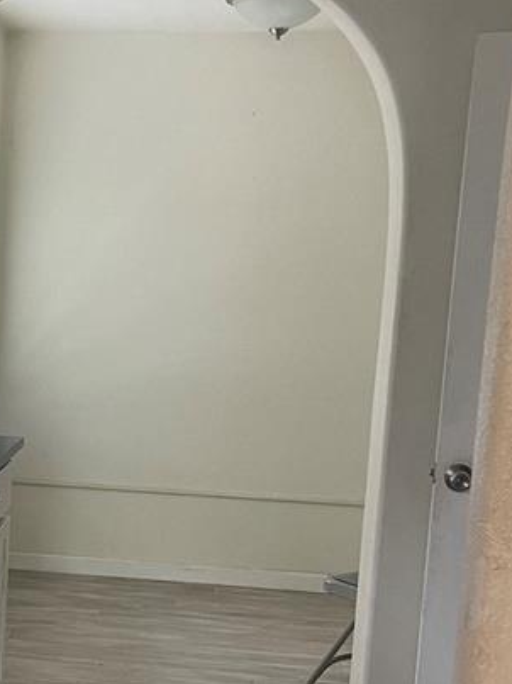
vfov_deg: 28.6
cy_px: 496
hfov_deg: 20.6
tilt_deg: -12.0
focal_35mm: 67
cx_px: -92
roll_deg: -2.2
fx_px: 1322
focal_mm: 5.1
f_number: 1.6
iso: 160
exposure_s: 1/60
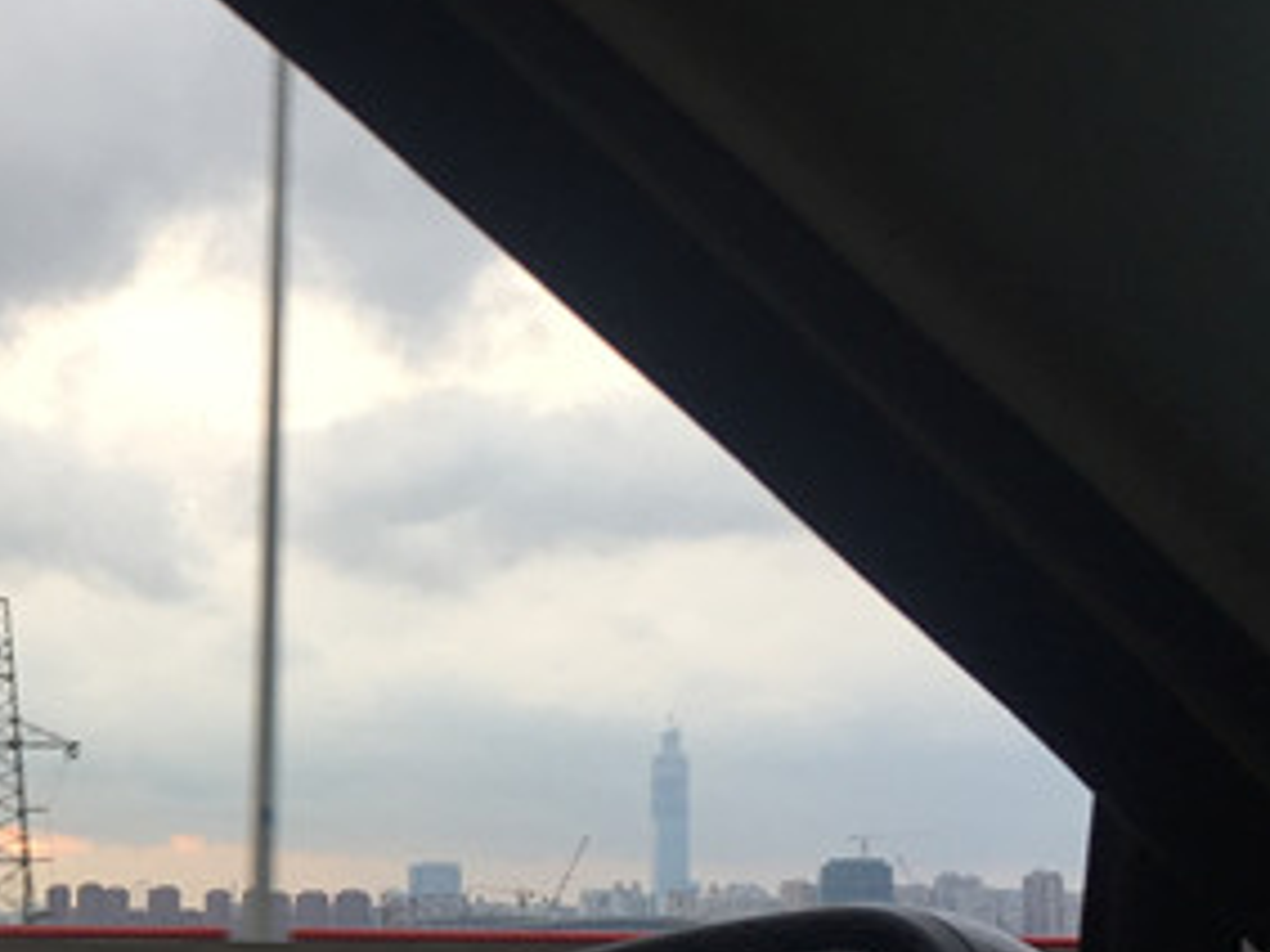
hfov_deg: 22.0
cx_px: -260
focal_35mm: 82
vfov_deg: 17.9
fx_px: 3007
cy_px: 710
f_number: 2.2
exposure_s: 1/120
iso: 32
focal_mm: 4.15
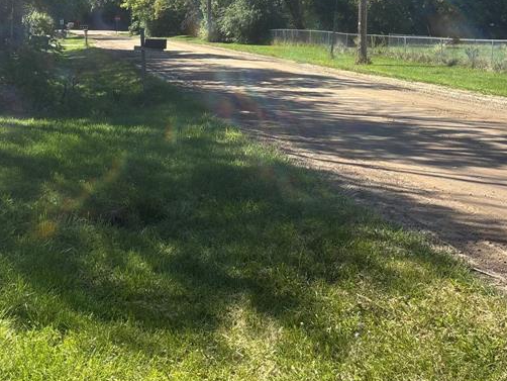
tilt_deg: -0.4
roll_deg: -3.9
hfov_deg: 35.9
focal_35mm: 53
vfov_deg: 26.4
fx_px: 777
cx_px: 177
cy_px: 20
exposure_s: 1/2288
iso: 50
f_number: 1.6
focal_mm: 5.96
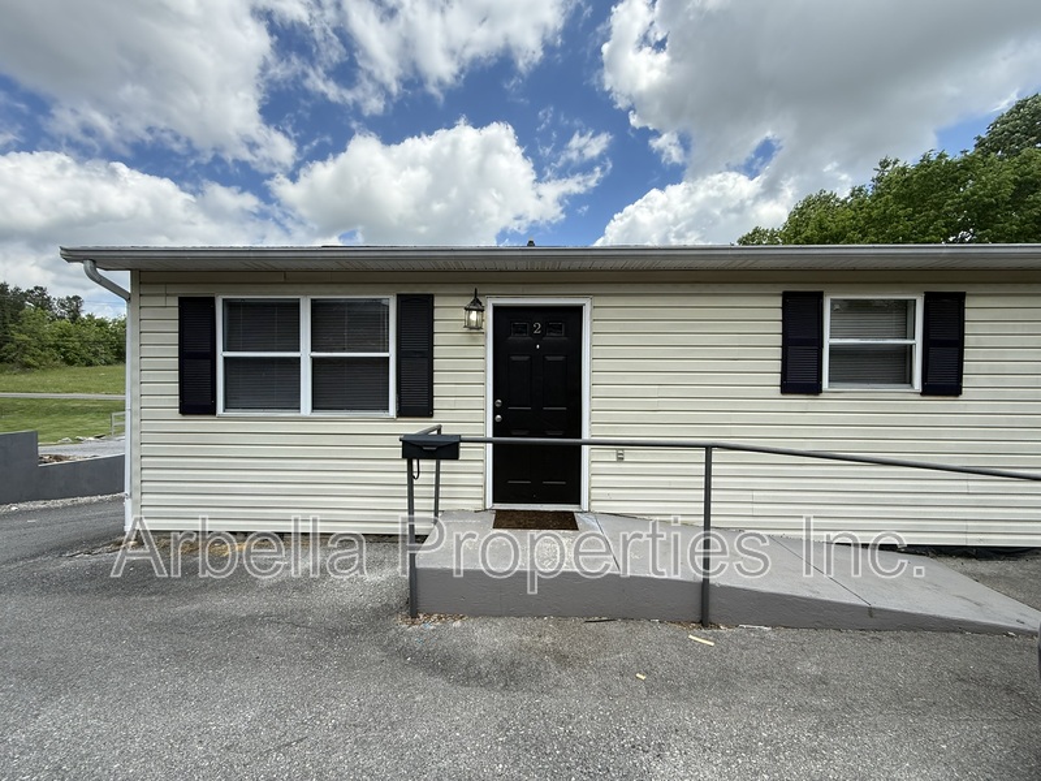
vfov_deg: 85.7
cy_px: 390
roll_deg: -0.1
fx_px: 421
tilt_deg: -0.5
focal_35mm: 14
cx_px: 520
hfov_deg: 102.1
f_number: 2.2
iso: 64
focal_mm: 2.22
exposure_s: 1/1087
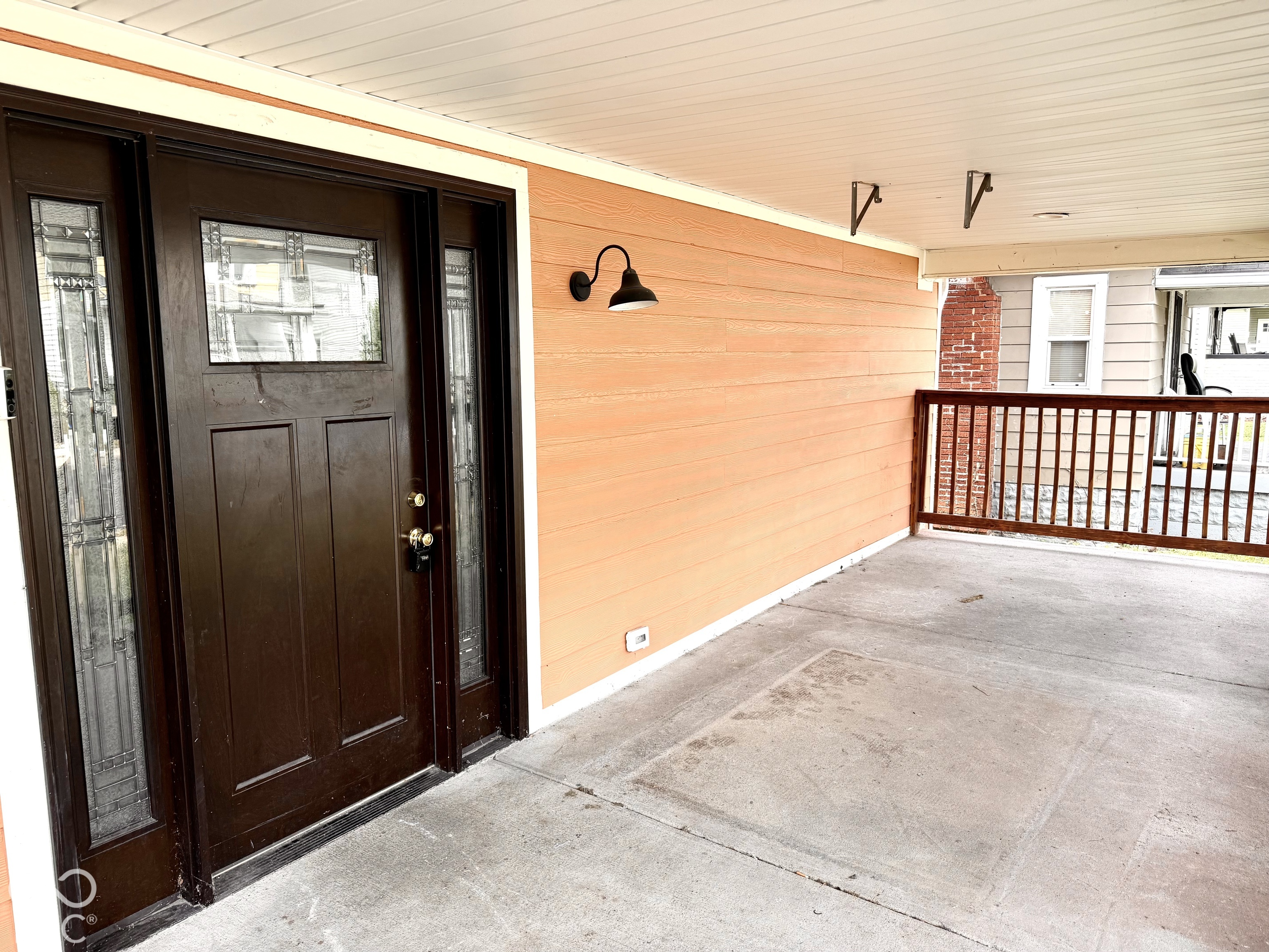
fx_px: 880
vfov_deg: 56.8
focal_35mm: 24
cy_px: 476
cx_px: 634
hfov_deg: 71.6
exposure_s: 1/301
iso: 80
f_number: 1.78
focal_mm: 6.76
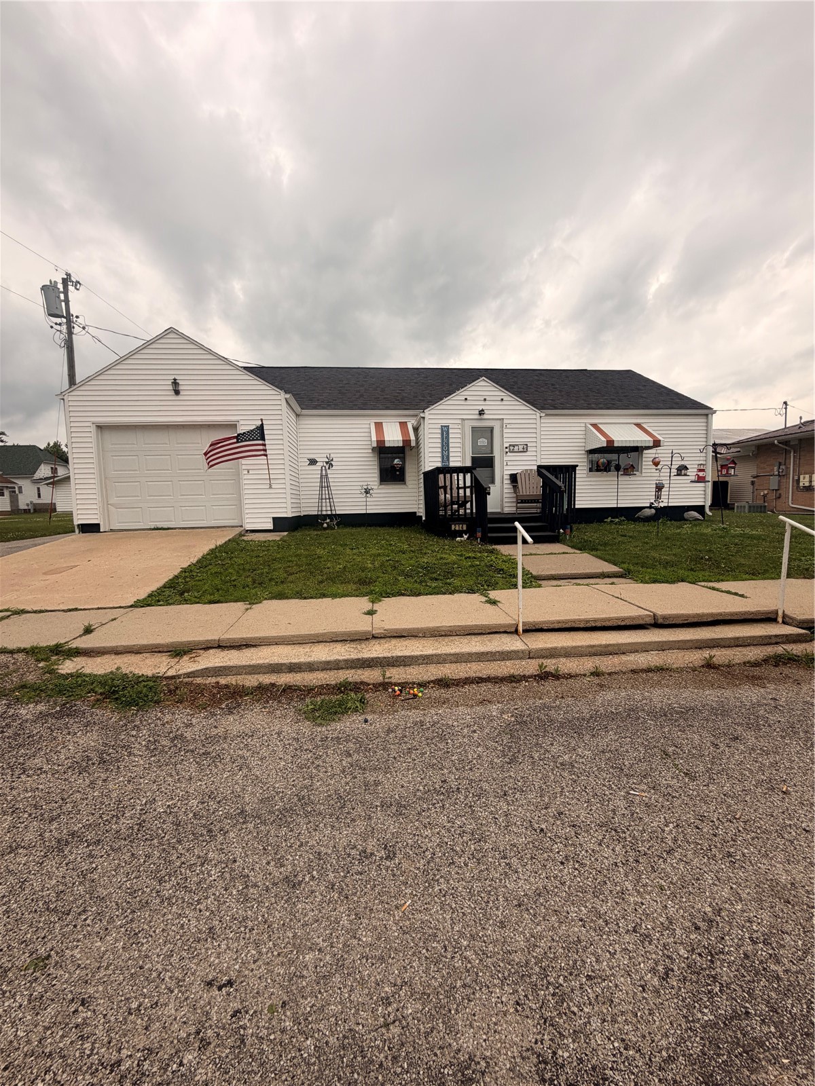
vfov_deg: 102.1
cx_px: 408
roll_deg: +0.8
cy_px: 543
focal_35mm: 14
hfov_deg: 85.7
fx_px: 439
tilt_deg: -4.9
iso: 40
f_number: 2.2
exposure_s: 1/134
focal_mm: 2.22
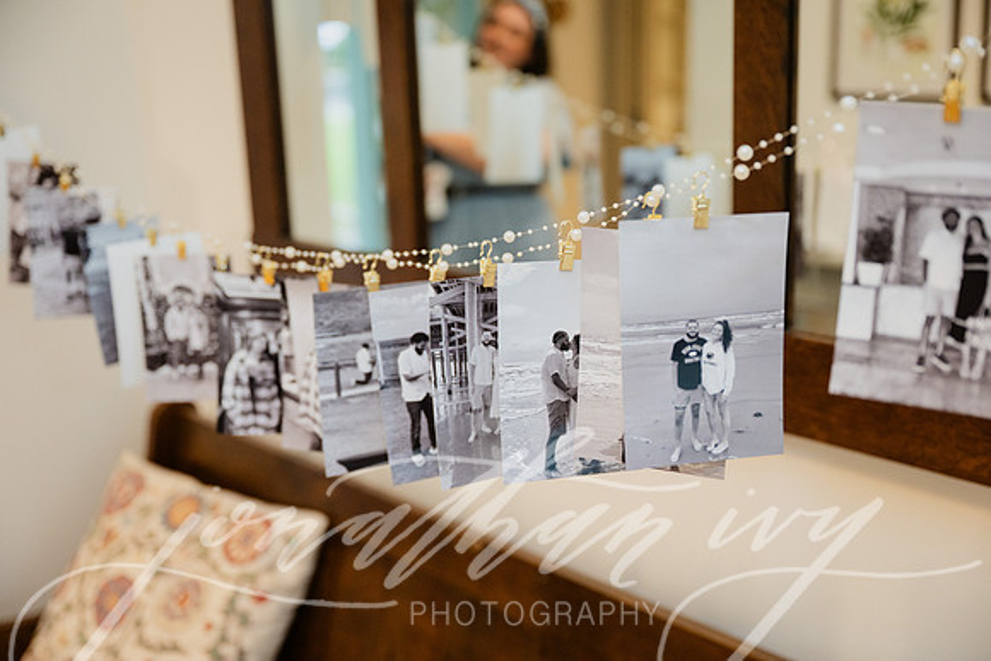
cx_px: 496
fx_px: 1211
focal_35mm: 44
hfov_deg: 44.5
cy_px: 330
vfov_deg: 30.5
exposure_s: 1/160
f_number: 2.8
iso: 800
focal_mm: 44
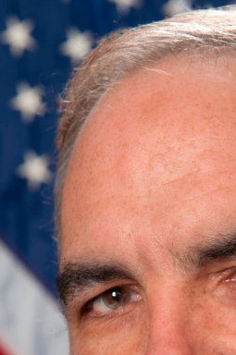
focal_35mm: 233
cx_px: 214
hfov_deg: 5.9
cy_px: 371
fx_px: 2297
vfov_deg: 8.8
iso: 100
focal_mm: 85
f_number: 9
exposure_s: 1/80
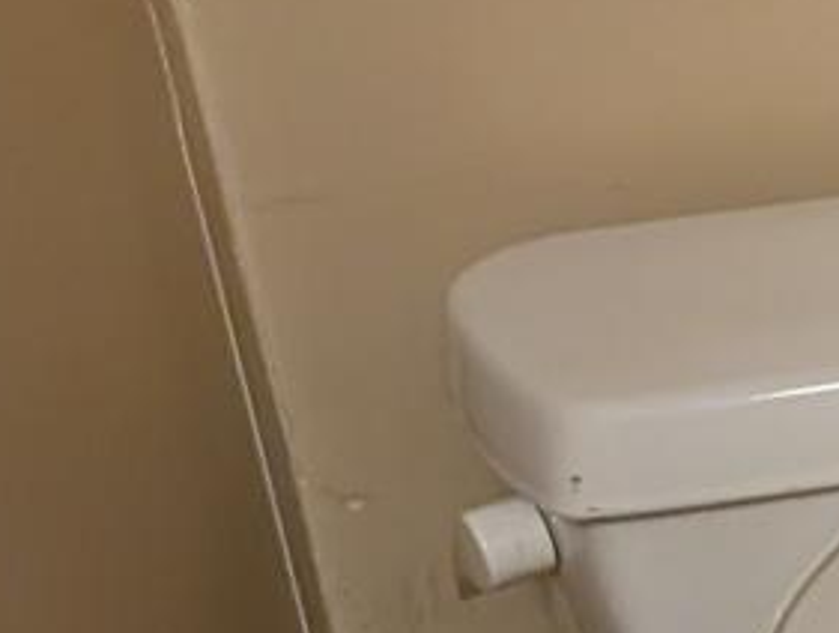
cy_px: 170
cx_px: 2863
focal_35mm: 174
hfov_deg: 8.5
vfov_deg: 8.6
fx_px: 4226
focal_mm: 6.9
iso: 1930
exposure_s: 1/120
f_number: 1.68
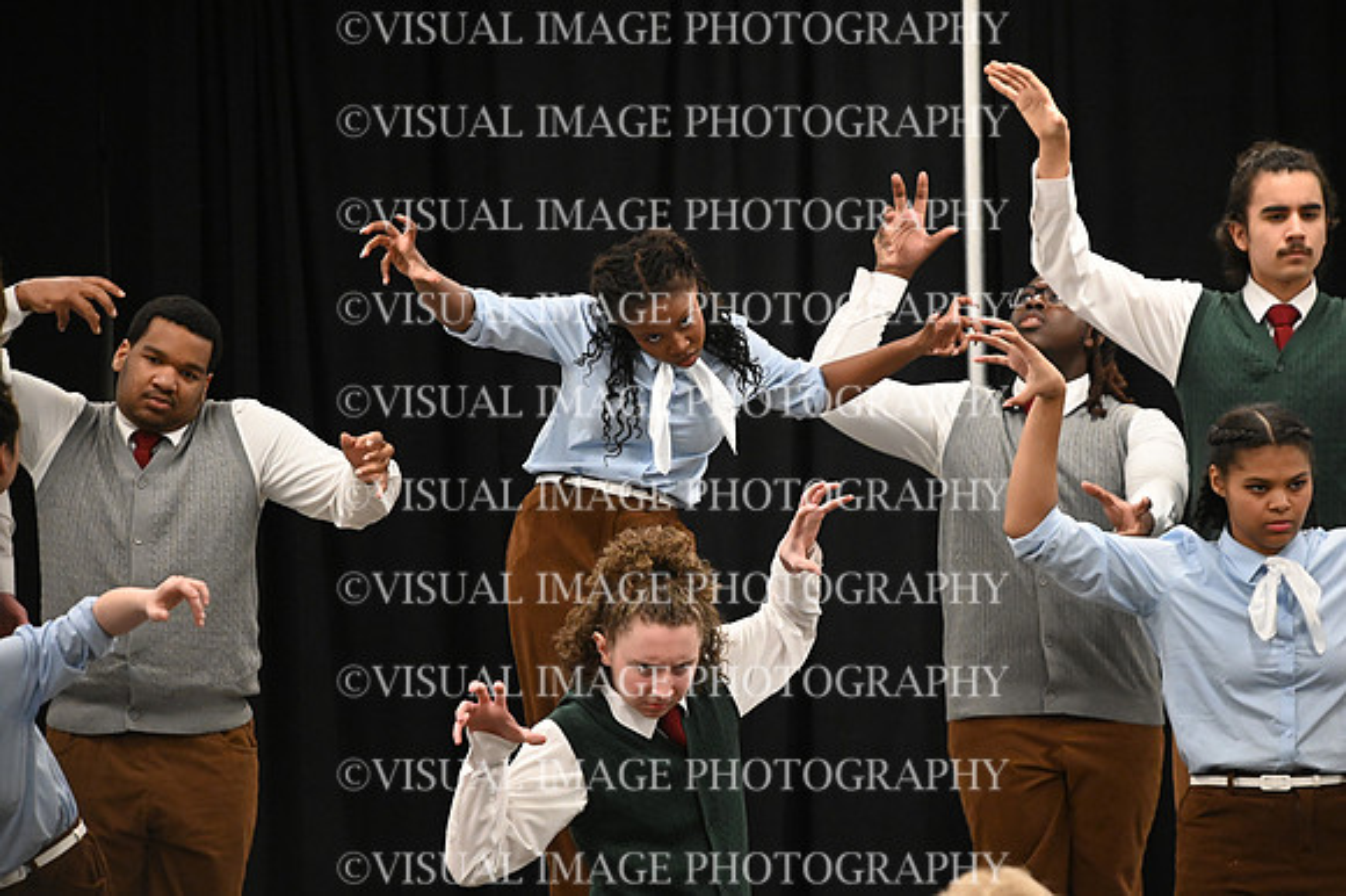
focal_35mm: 270
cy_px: 448
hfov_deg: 7.6
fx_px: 10089
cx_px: 673
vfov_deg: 5.1
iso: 10000
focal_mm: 270
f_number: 6
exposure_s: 1/250
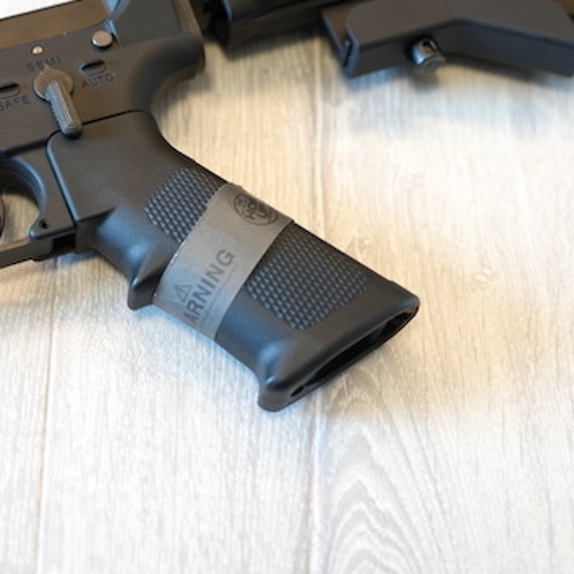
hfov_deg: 22.8
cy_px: 162
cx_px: 146
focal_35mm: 75
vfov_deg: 22.9
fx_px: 1407
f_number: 2.8
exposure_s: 1/6
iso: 200
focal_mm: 40
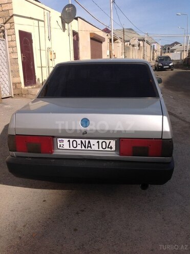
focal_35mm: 35
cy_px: 127
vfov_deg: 52.7
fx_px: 257
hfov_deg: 40.6
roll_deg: +2.0
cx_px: 95
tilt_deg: -10.2
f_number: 2.4
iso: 50
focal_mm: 4.28
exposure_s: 1/2326
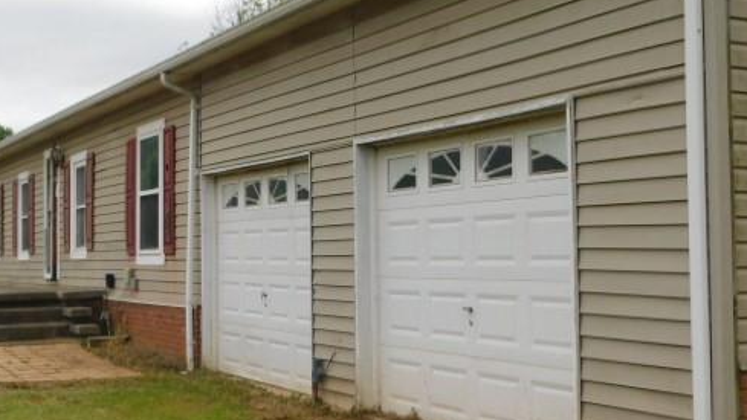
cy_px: 209
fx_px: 1129
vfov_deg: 21.1
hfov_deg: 36.6
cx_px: 336
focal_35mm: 57
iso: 125
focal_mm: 7.1
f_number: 3.6
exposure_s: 1/1250
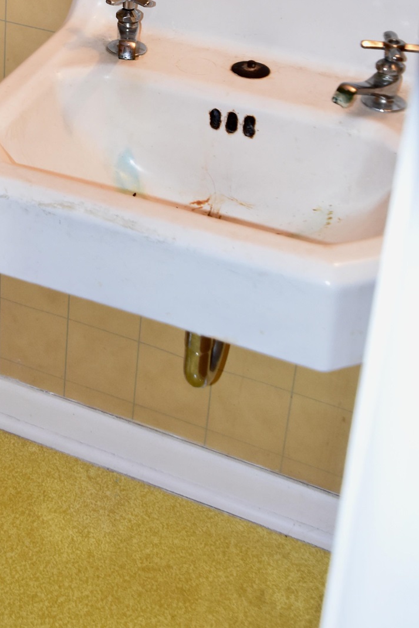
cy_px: 22
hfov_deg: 18.6
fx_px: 1239
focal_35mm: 71
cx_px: -13
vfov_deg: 27.1
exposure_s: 1/60
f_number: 4
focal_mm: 22
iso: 800
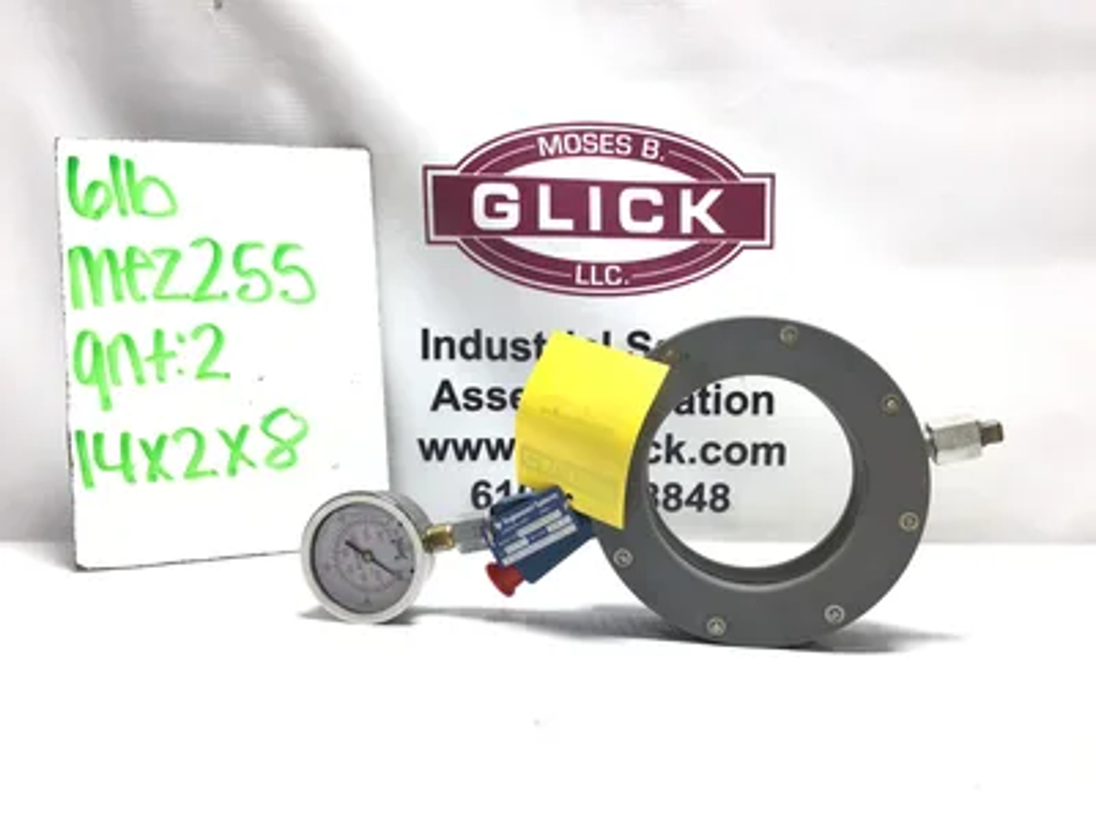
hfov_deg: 58.4
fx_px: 982
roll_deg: +0.3
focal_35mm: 31
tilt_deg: -5.2
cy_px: 411
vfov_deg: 45.4
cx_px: 548
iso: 32
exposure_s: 1/100
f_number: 2.4
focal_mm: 3.3
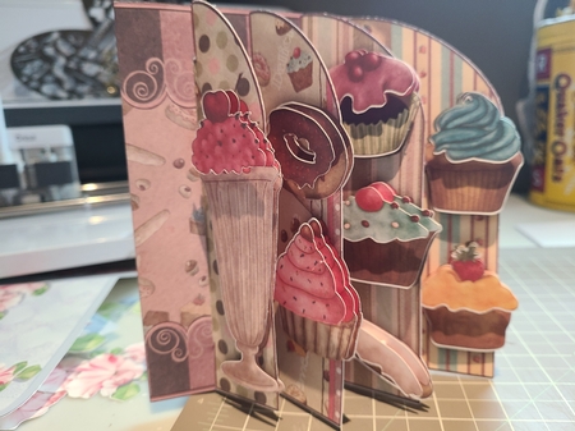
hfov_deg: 67.3
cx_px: 288
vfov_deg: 53.0
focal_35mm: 26
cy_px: 216
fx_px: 432
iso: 250
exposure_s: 1/60
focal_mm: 5.4
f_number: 1.8
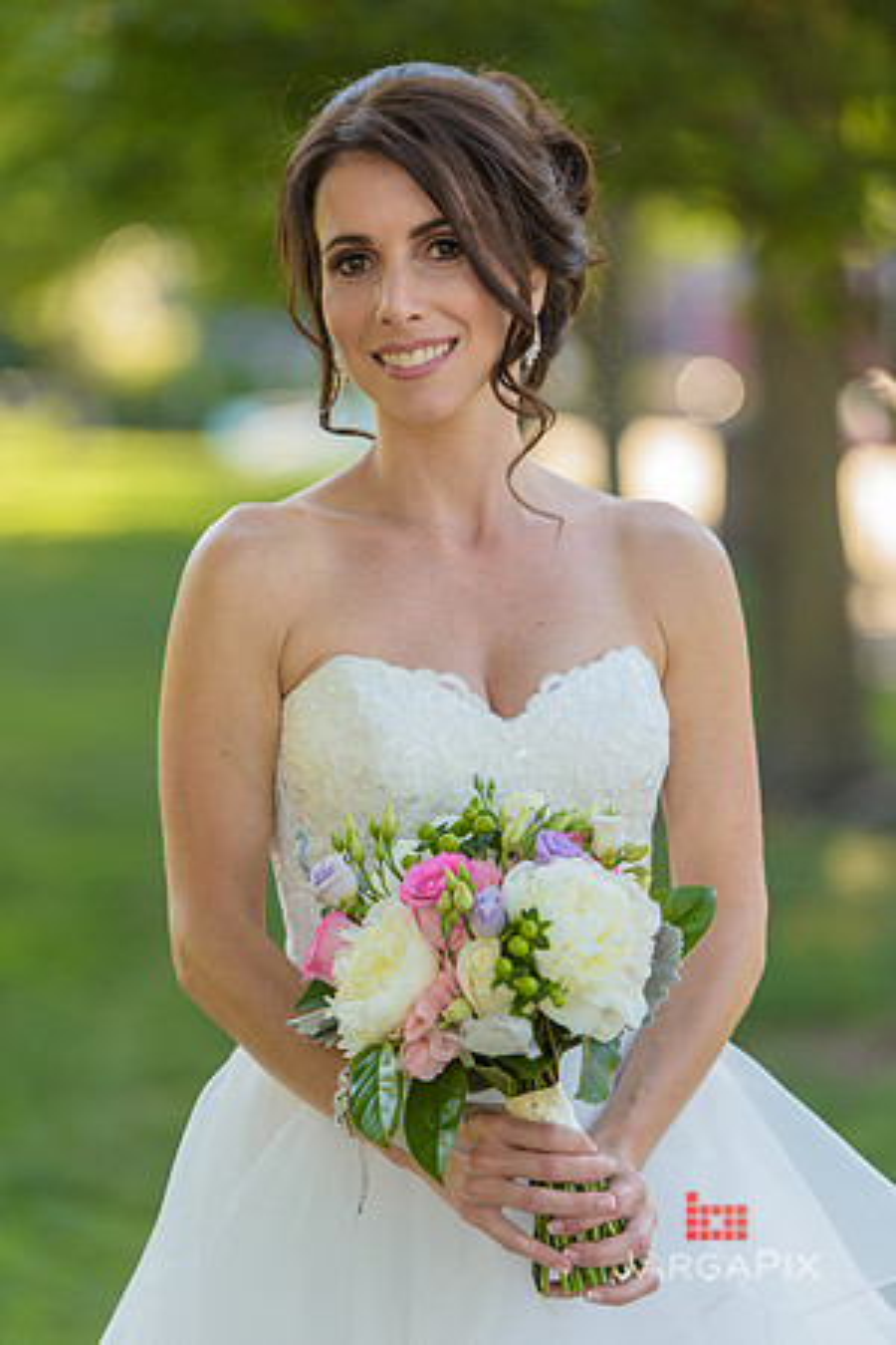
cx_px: 448
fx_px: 5786
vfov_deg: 13.2
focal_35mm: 155
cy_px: 672
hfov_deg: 8.9
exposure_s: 1/500
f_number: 3.2
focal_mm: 155
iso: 200
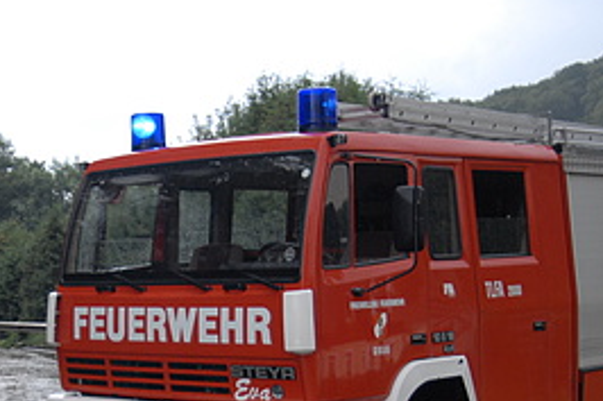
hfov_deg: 25.4
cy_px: 348
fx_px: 1304
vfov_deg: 17.3
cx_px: 85
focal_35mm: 78
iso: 400
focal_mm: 29
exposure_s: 1/40
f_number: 3.8
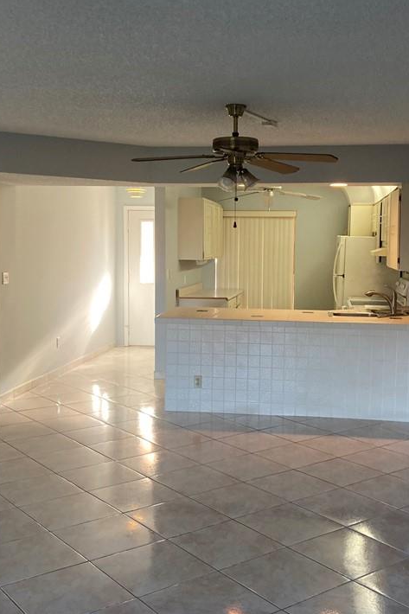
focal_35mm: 42
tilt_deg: -3.8
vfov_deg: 46.4
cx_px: 237
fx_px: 716
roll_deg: -1.0
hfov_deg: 31.8
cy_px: 297
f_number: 1.8
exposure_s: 1/60
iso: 125
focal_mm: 3.99
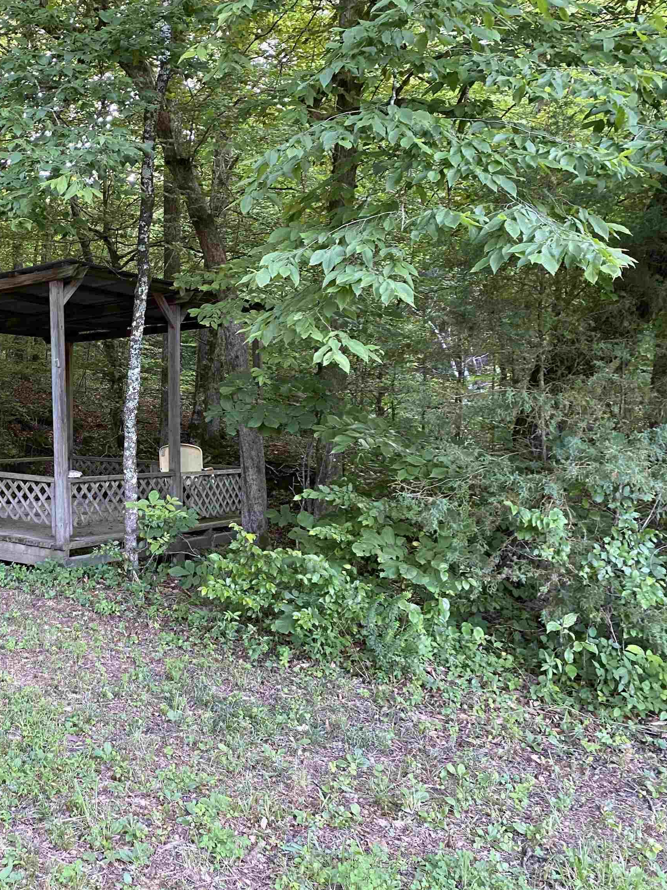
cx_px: 101
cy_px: 443
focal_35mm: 35
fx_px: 899
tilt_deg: +1.2
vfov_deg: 52.6
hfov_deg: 38.6
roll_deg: -1.9
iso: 250
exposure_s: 1/60
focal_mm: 4.25
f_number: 1.8
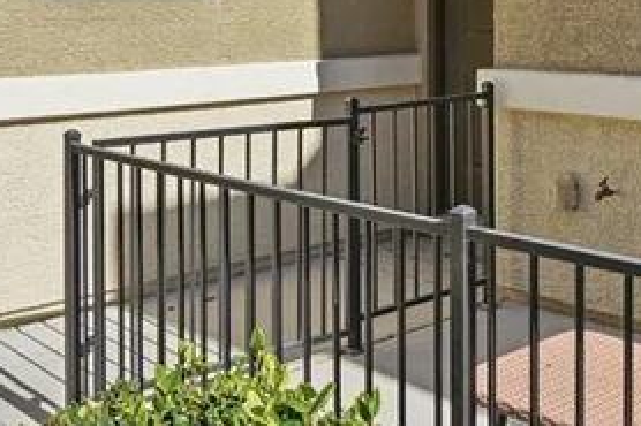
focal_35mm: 59
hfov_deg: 33.2
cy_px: -1
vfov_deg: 22.1
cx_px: 489
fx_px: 1050
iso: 320
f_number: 9
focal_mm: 16
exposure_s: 1/1600
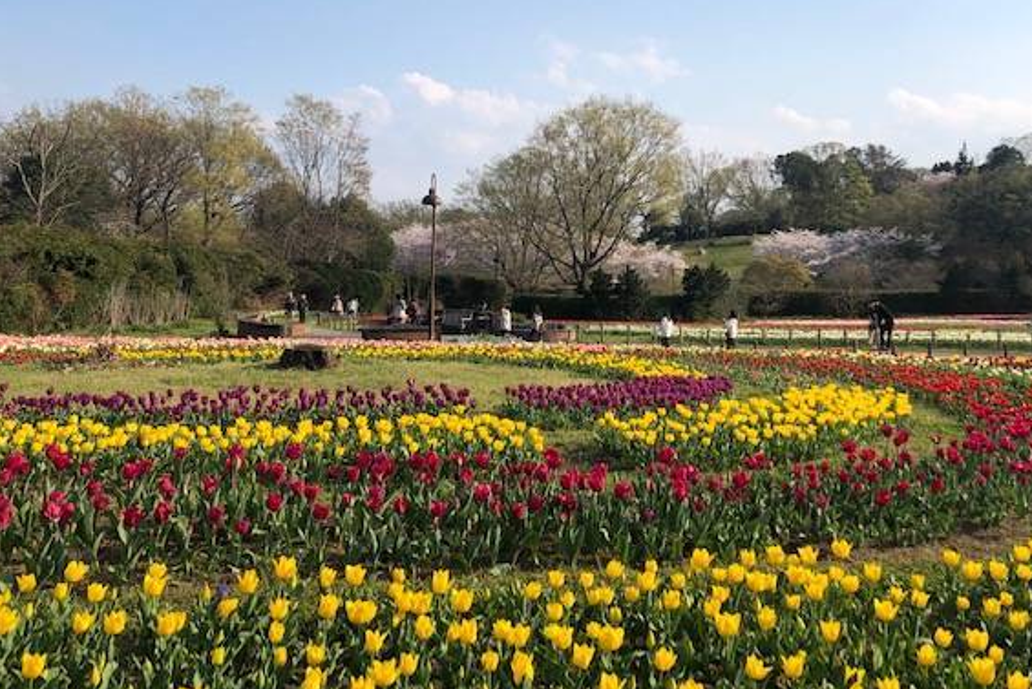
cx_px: 548
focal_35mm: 33
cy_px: 254
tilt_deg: +0.6
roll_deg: +0.0
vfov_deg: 39.7
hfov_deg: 57.2
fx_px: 946
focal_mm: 3.99
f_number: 1.8
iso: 20
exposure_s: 1/2088
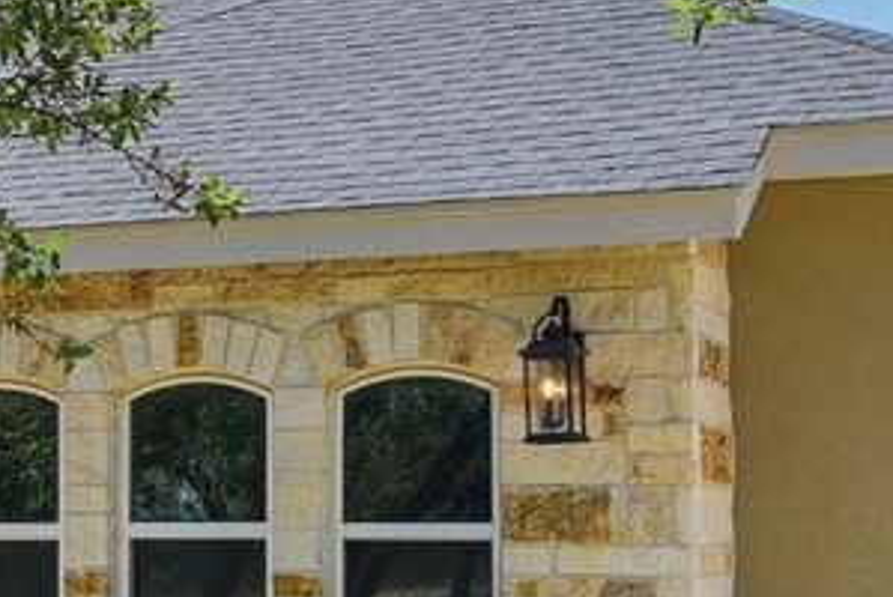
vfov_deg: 14.8
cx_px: 18
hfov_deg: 21.4
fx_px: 2284
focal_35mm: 92
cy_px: 161
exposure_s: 1/320
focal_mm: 17
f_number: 8
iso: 400
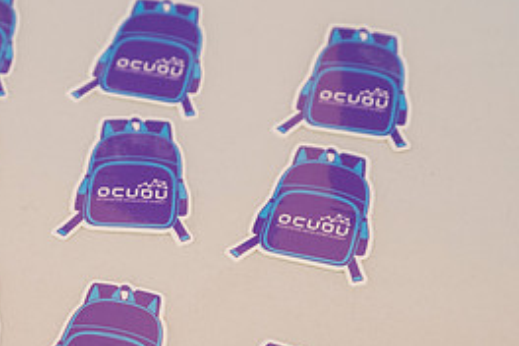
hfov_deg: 13.3
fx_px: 2220
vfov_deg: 8.9
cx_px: 98
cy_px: 325
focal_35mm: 154
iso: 800
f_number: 5.6
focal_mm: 70
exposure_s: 1/200
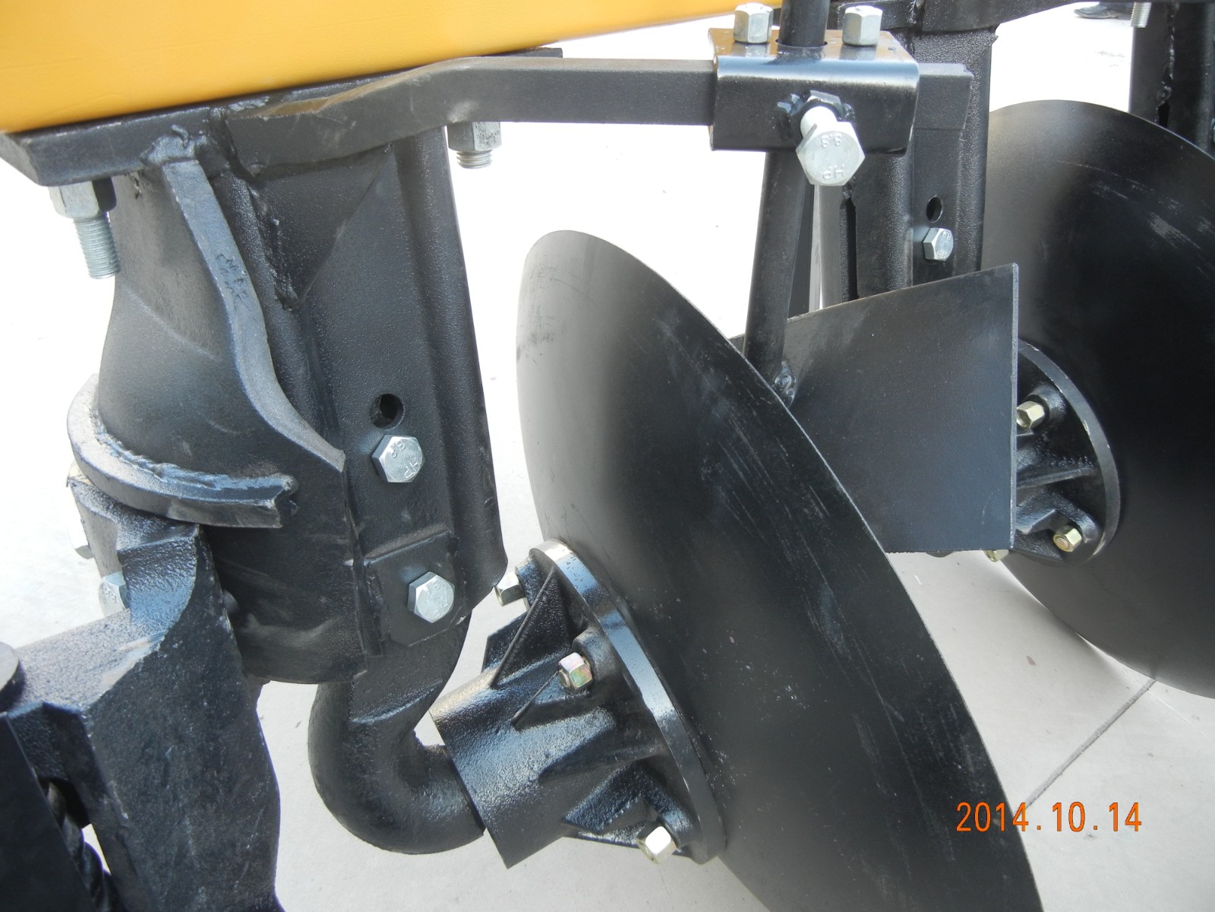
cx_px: 608
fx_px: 1053
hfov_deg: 60.0
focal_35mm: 30
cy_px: 456
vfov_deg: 46.8
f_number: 3.5
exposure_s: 1/47.6
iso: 160
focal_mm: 5.4
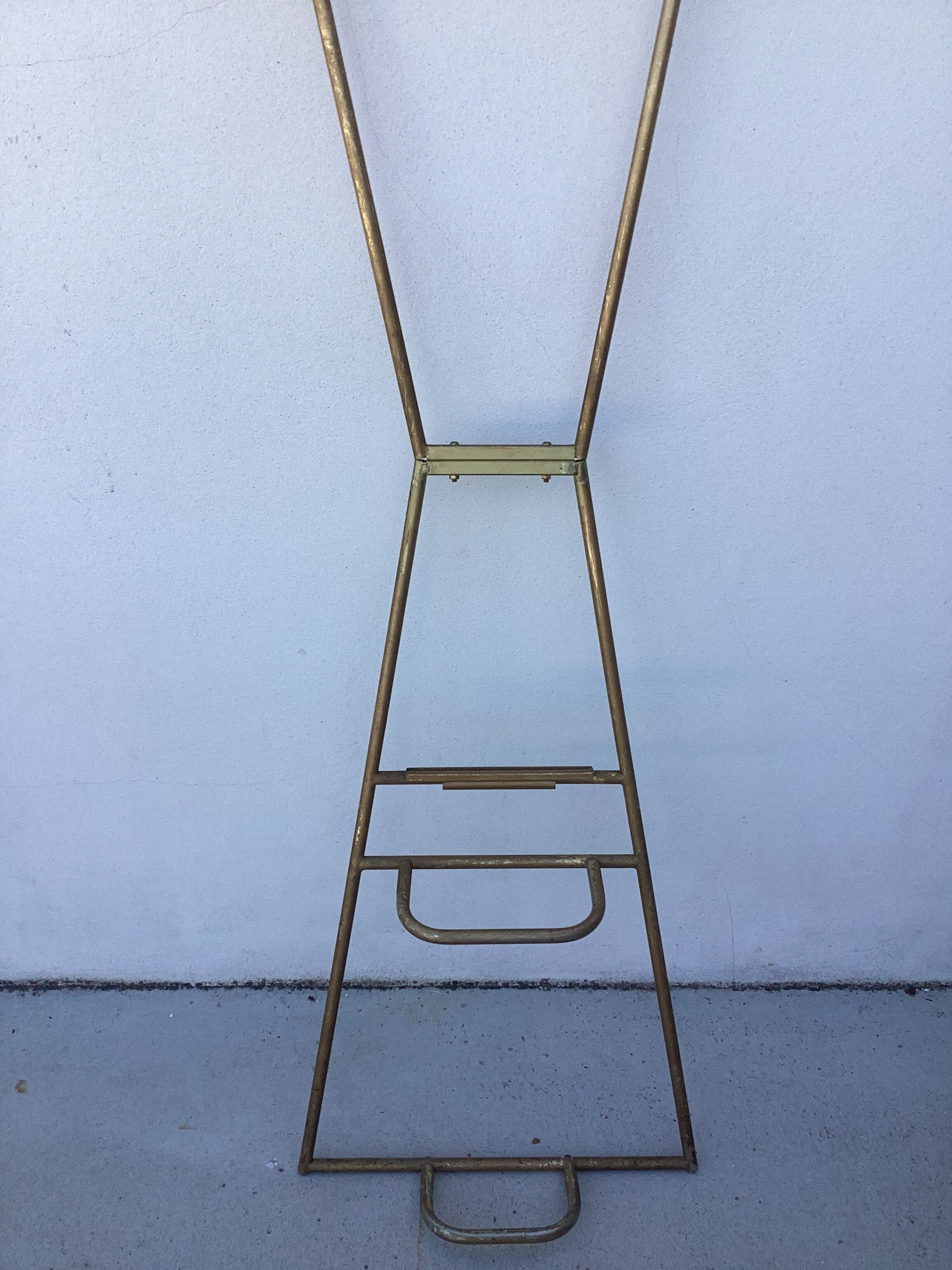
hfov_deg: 45.4
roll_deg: -0.5
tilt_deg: -29.9
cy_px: 635
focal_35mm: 31
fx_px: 1137
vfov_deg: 58.4
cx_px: 476
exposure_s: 1/476
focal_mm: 3.3
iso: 25
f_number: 2.4
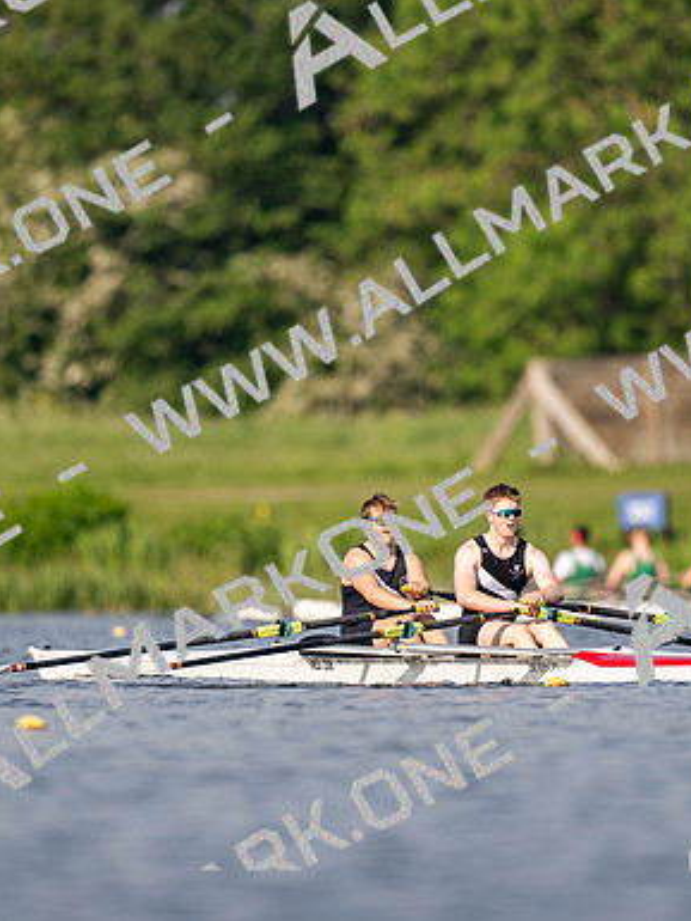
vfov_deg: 2.3
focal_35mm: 870
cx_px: 421
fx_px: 23143
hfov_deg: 1.7
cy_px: 460
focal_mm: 600
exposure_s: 1/2500
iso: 250
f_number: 4
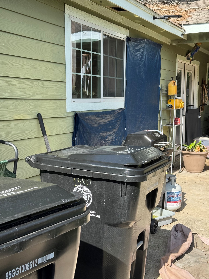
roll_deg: +2.5
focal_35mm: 48
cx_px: 104
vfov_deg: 39.7
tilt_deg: -3.7
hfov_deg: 30.3
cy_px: 140
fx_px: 386
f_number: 1.78
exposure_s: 1/1133
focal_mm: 6.76
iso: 64
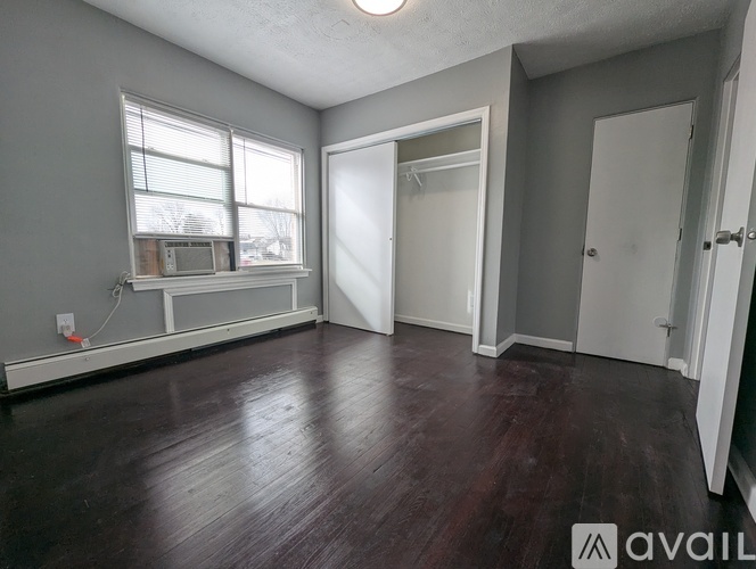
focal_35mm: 13
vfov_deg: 90.1
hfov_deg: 106.1
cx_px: 378
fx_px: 284
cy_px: 284
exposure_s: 1/163
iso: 40
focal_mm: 1.95
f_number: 2.2
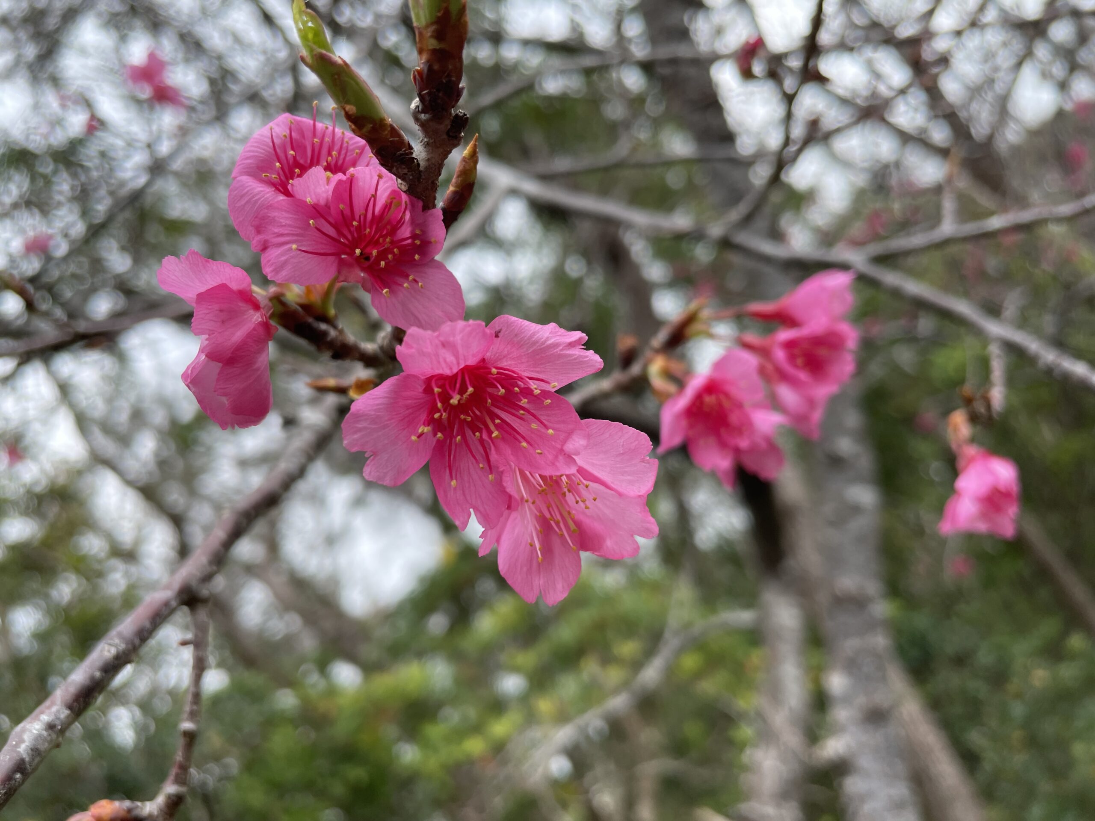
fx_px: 822
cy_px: 410
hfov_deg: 67.3
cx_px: 548
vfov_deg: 53.1
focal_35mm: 26
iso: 32
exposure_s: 1/875
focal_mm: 4.2
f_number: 1.6
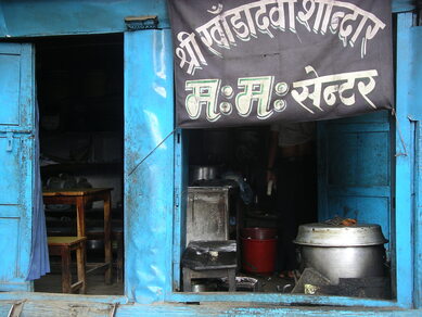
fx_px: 634
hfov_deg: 36.8
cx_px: 211
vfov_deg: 28.0
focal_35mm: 52
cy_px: 158
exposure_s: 1/93
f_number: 3.2
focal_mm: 10.9
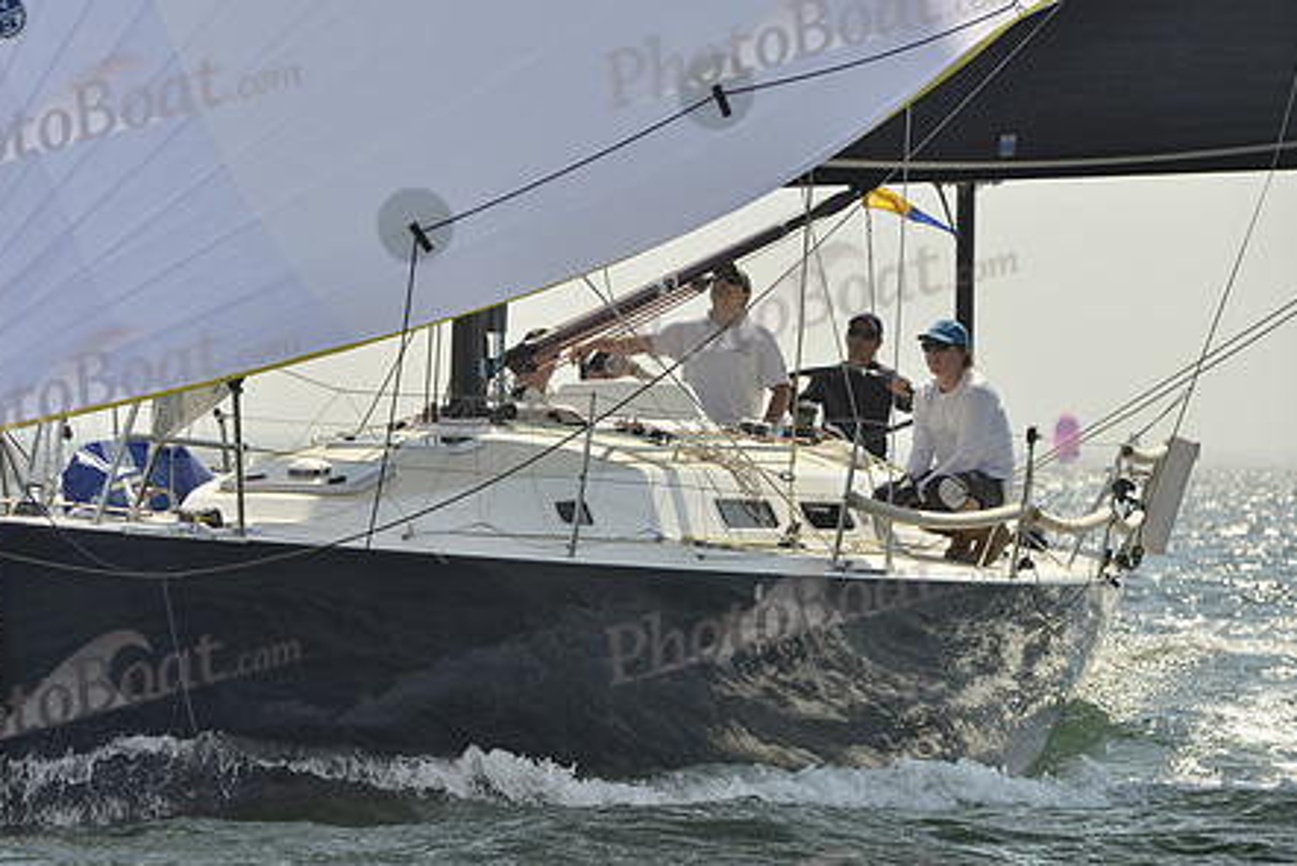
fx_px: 6379
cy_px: 498
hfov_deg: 11.6
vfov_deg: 7.8
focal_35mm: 177
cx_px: 455
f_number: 6.3
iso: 200
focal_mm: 135
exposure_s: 1/1250
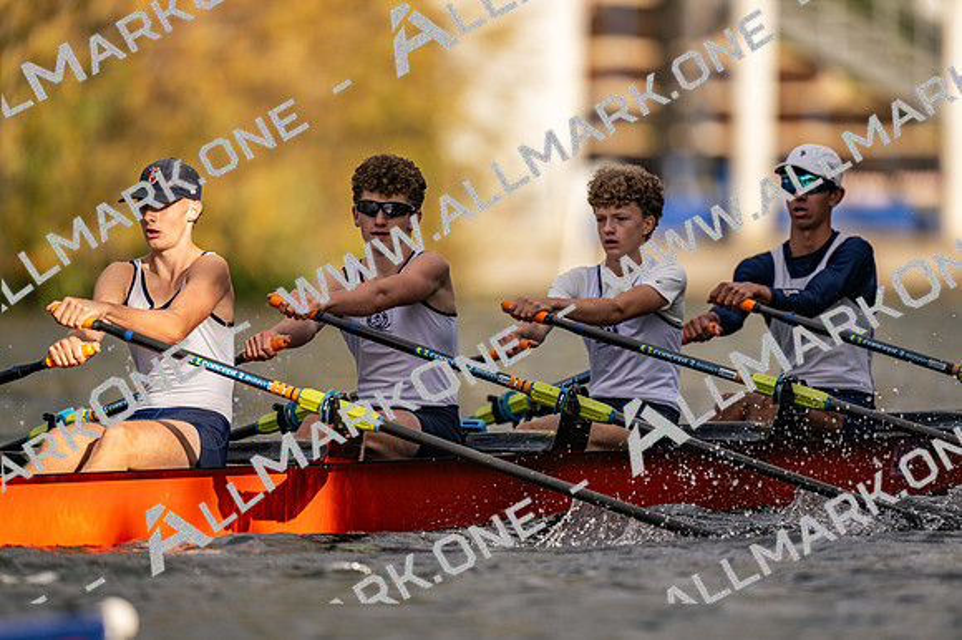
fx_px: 16027
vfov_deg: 2.3
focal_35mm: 600
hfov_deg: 3.4
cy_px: 320
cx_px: 481
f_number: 4
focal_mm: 600
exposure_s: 1/2500
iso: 180
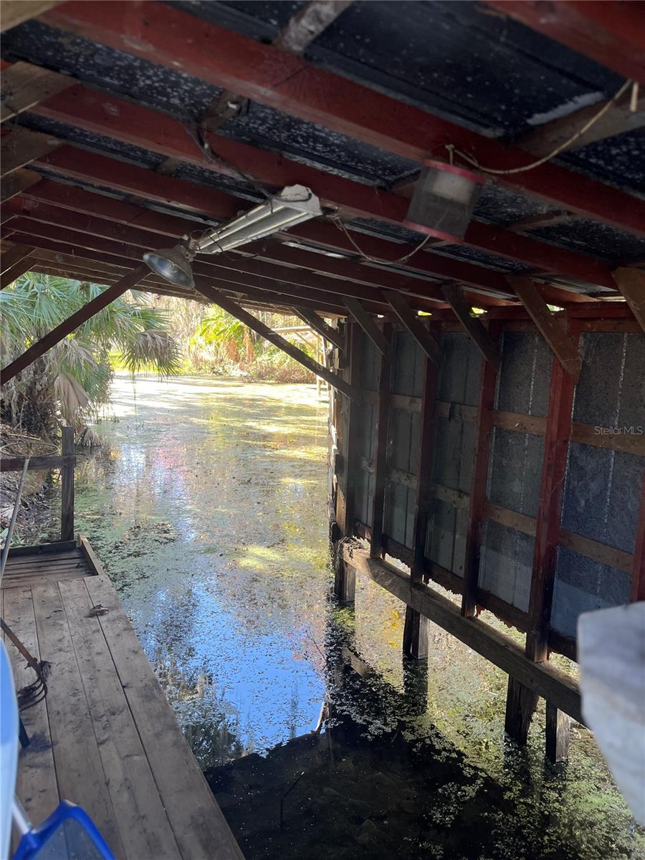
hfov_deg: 53.1
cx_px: 322
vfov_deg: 67.3
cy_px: 430
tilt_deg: -7.8
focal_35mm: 26
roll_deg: -0.6
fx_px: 646
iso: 64
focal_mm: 5.1
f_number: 1.6
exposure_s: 1/122
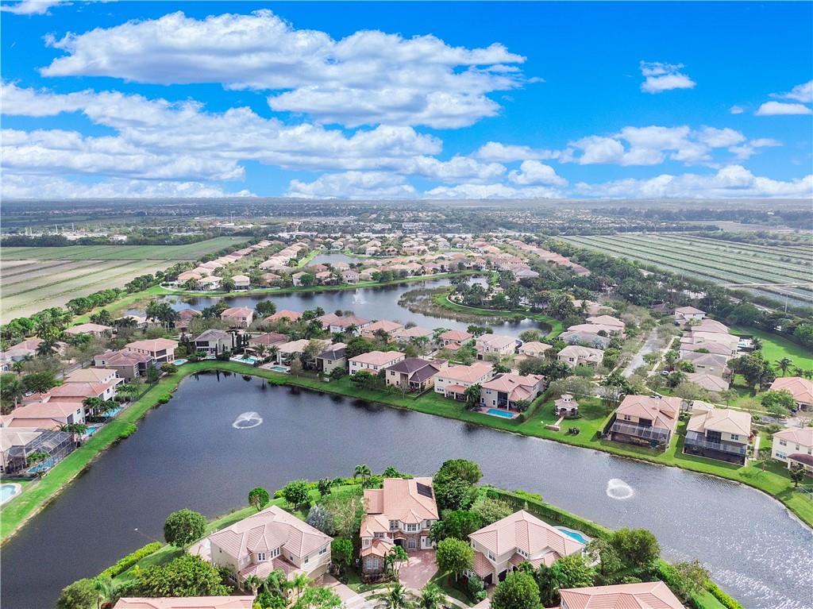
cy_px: 304
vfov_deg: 56.8
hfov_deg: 71.6
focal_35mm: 24
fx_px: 563
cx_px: 406
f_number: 2.8
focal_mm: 4.39
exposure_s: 1/2000
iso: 100
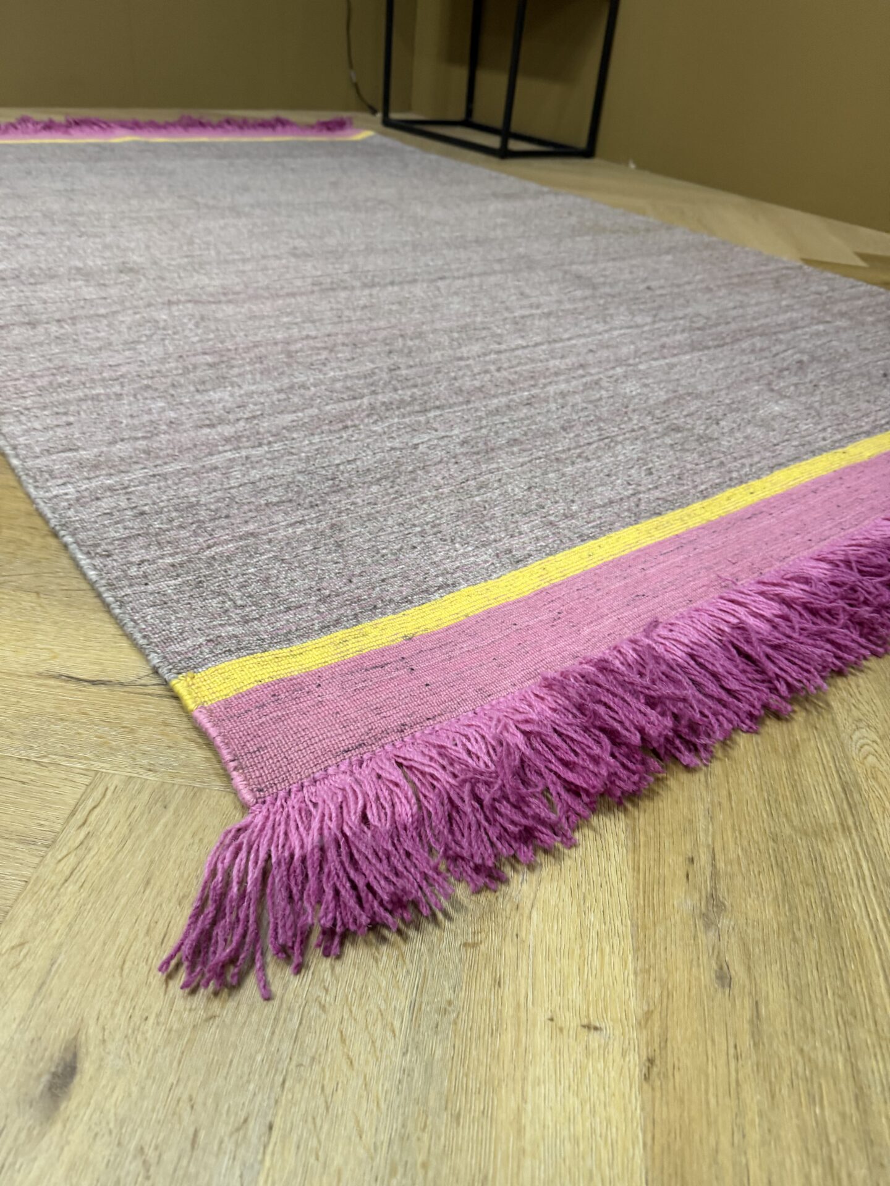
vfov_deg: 71.6
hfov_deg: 56.8
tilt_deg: -35.1
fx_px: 823
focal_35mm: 24
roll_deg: -3.9
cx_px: 445
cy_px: 593
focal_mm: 6.76
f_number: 1.78
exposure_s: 1/50
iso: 320
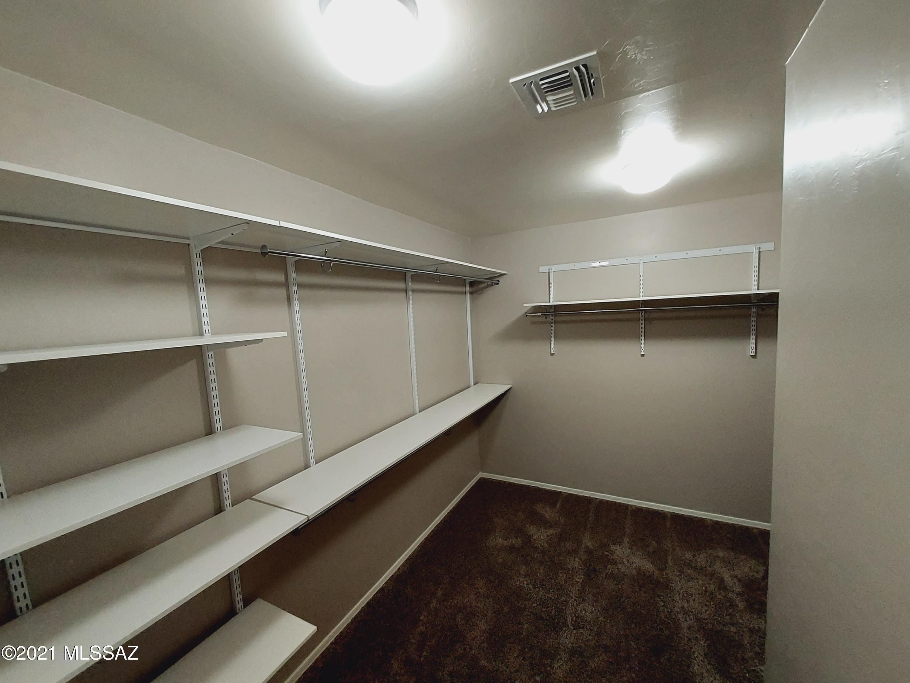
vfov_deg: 89.9
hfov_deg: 106.2
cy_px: 342
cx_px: 455
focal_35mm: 13
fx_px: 342
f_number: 2.2
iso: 250
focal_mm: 1.42
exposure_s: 1/60
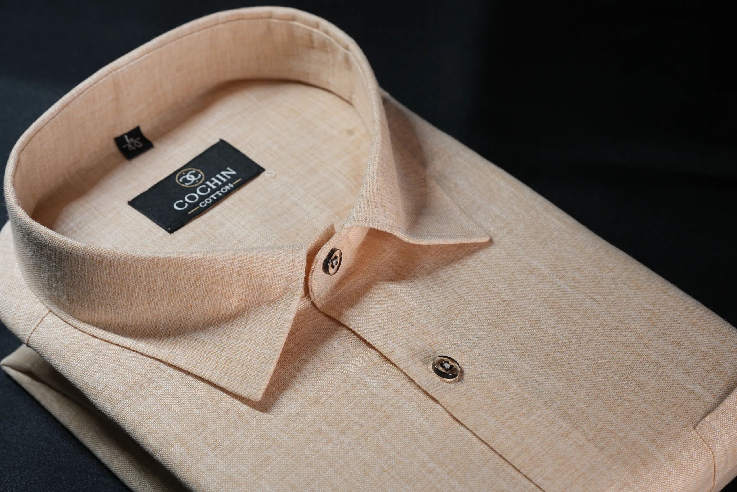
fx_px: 1740
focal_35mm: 85
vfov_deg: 16.1
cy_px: 246
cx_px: 368
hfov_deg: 23.9
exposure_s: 1/10
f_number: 8
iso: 100
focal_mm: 85
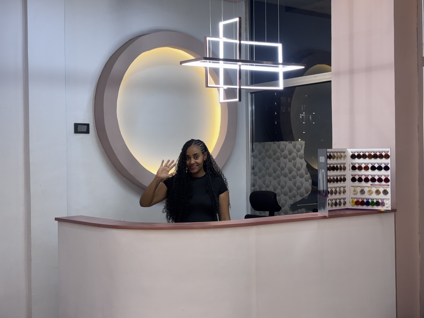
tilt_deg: -0.9
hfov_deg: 36.8
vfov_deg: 28.0
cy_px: 159
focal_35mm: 52
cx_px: 212
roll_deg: +0.6
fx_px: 637
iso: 32
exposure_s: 1/50
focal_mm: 5.96
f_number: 1.6
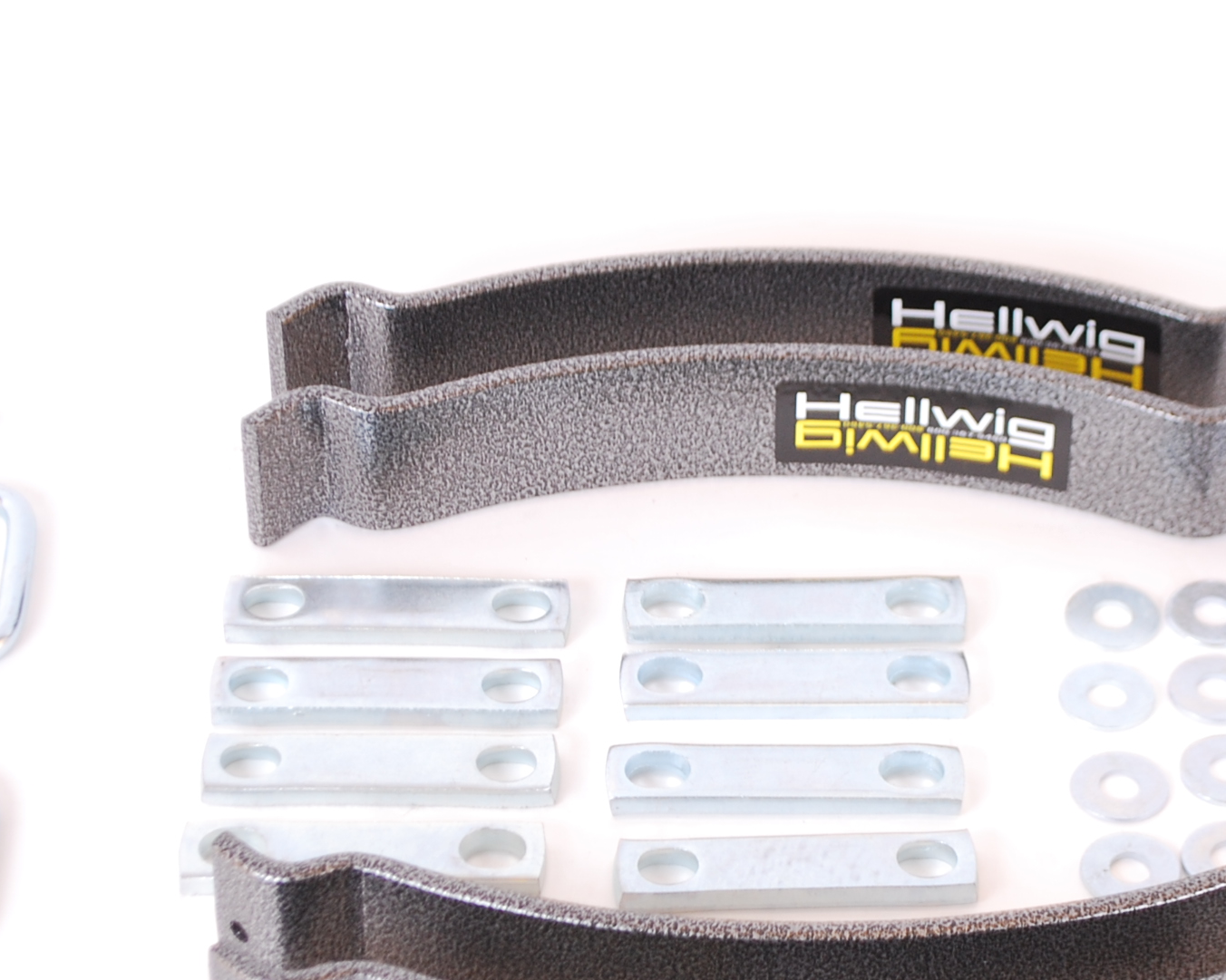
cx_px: 842
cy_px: 527
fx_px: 4825
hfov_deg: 14.4
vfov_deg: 11.6
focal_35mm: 133
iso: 280
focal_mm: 44
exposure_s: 1/30
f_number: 5.3
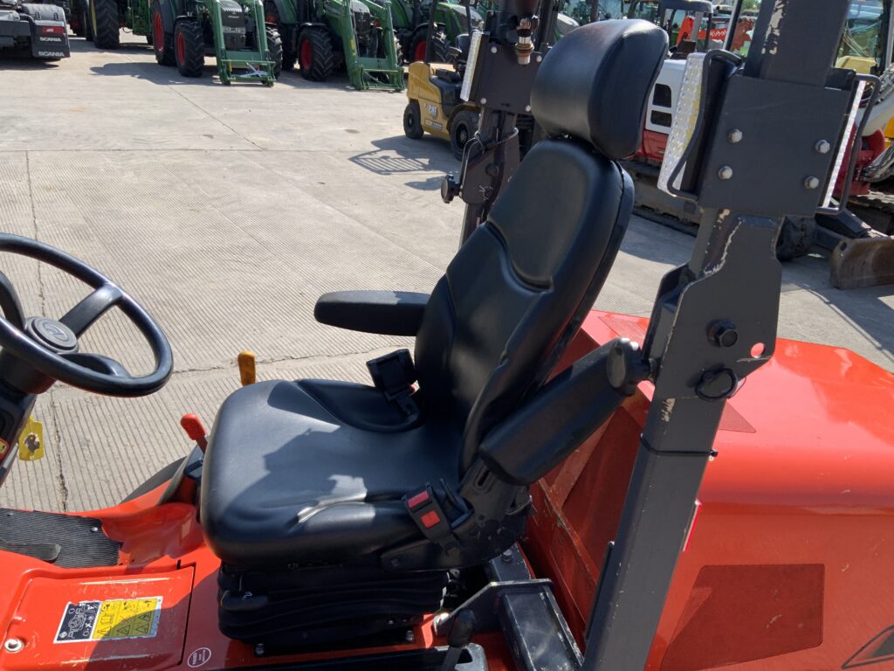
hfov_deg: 61.7
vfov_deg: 48.2
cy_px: 336
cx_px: 447
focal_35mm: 29
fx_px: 749
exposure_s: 1/1055
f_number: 1.8
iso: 16
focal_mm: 3
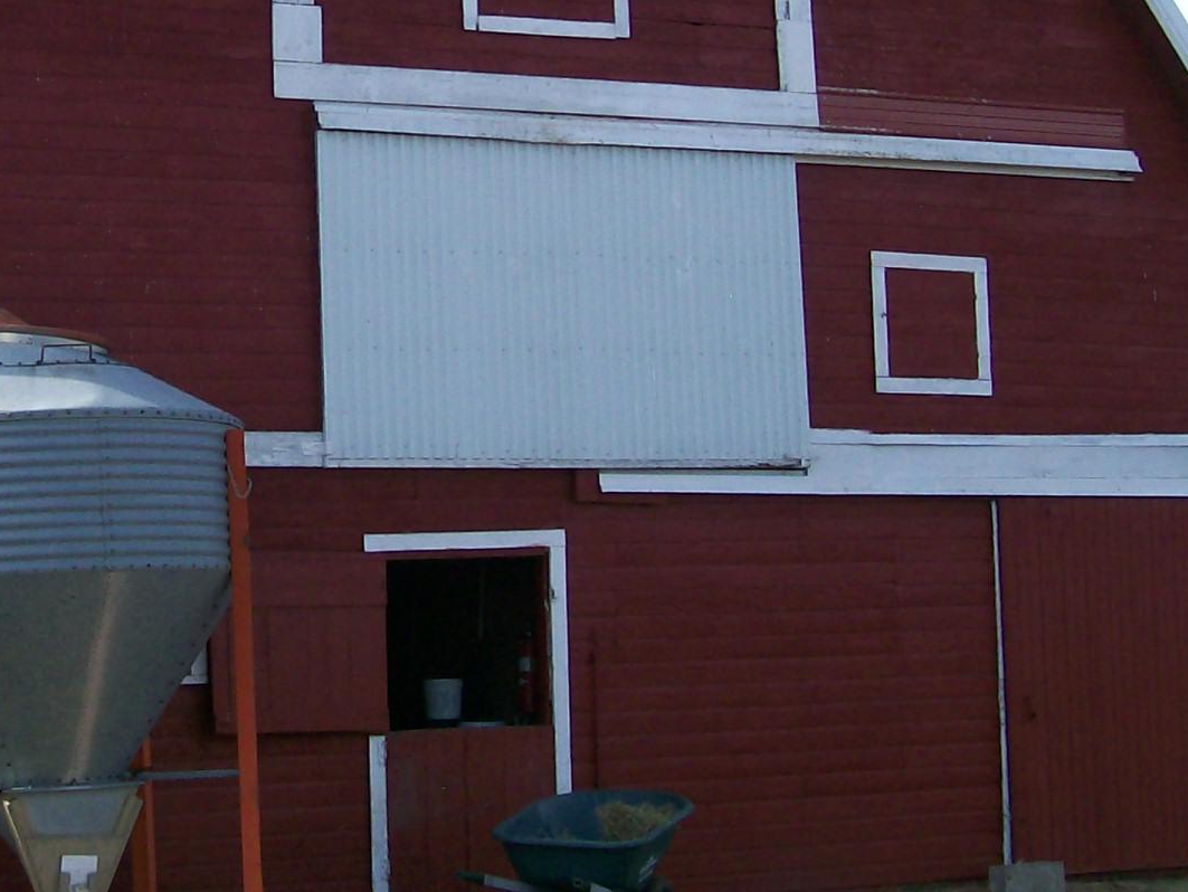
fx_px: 2678
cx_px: 334
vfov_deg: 18.8
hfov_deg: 24.8
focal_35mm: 78
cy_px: 213
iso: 80
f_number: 2.7
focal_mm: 6
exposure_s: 1/759
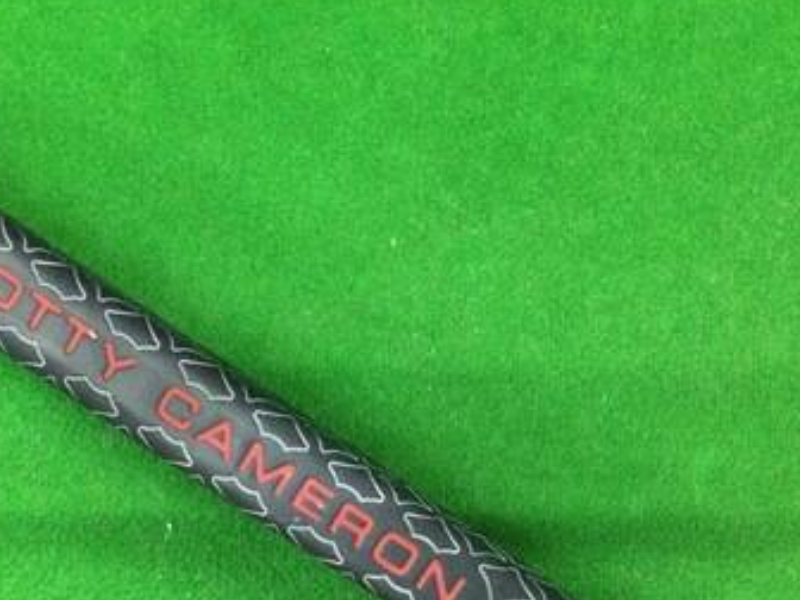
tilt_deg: -82.4
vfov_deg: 24.3
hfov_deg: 32.6
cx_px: 314
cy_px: 505
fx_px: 1364
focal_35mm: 59
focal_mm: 3.3
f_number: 2.4
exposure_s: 1/30
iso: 200
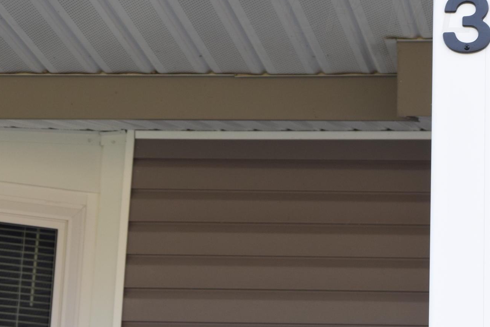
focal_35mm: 181
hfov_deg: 11.3
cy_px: 9
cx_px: 397
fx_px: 2463
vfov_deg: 7.6
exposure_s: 1/250
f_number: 8
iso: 400
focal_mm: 52
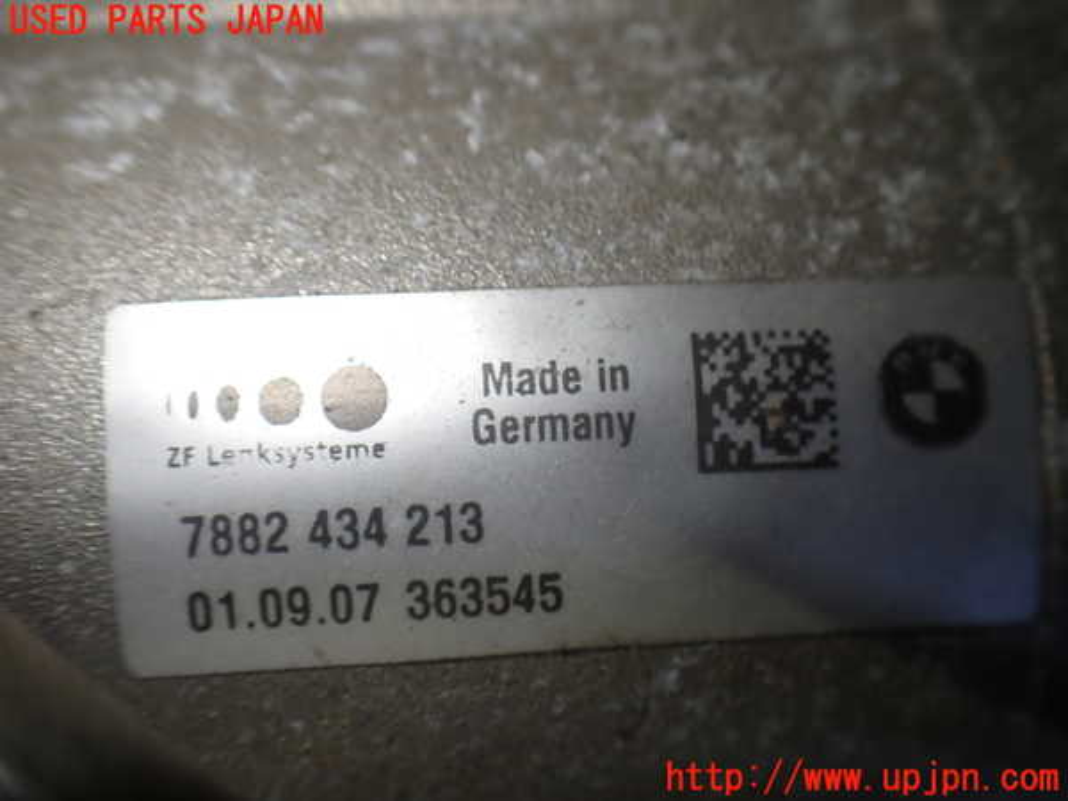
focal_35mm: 30
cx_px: 534
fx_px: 926
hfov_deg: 60.0
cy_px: 400
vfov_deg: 46.8
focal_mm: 5.4
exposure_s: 1/160
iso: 100
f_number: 2.3
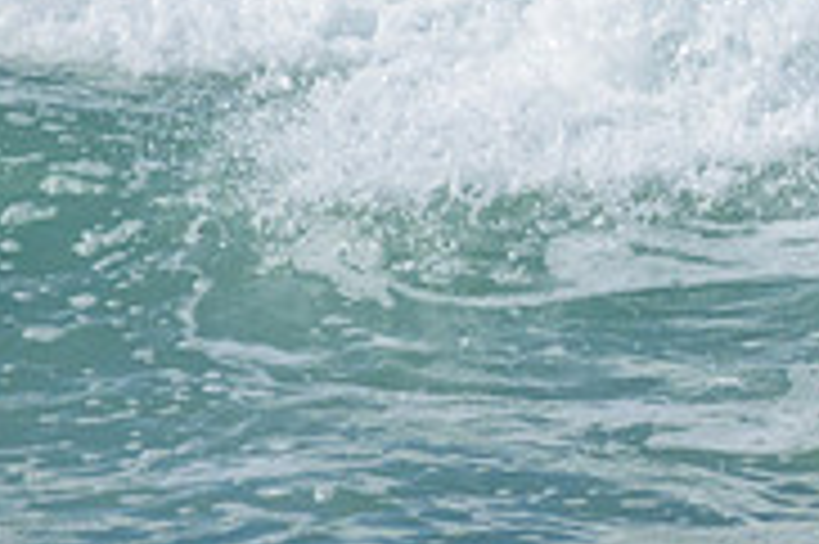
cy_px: -25
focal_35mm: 2549
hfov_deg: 0.8
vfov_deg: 0.5
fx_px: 57936
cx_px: 1292
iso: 1800
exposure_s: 1/1600
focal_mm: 800
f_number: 11
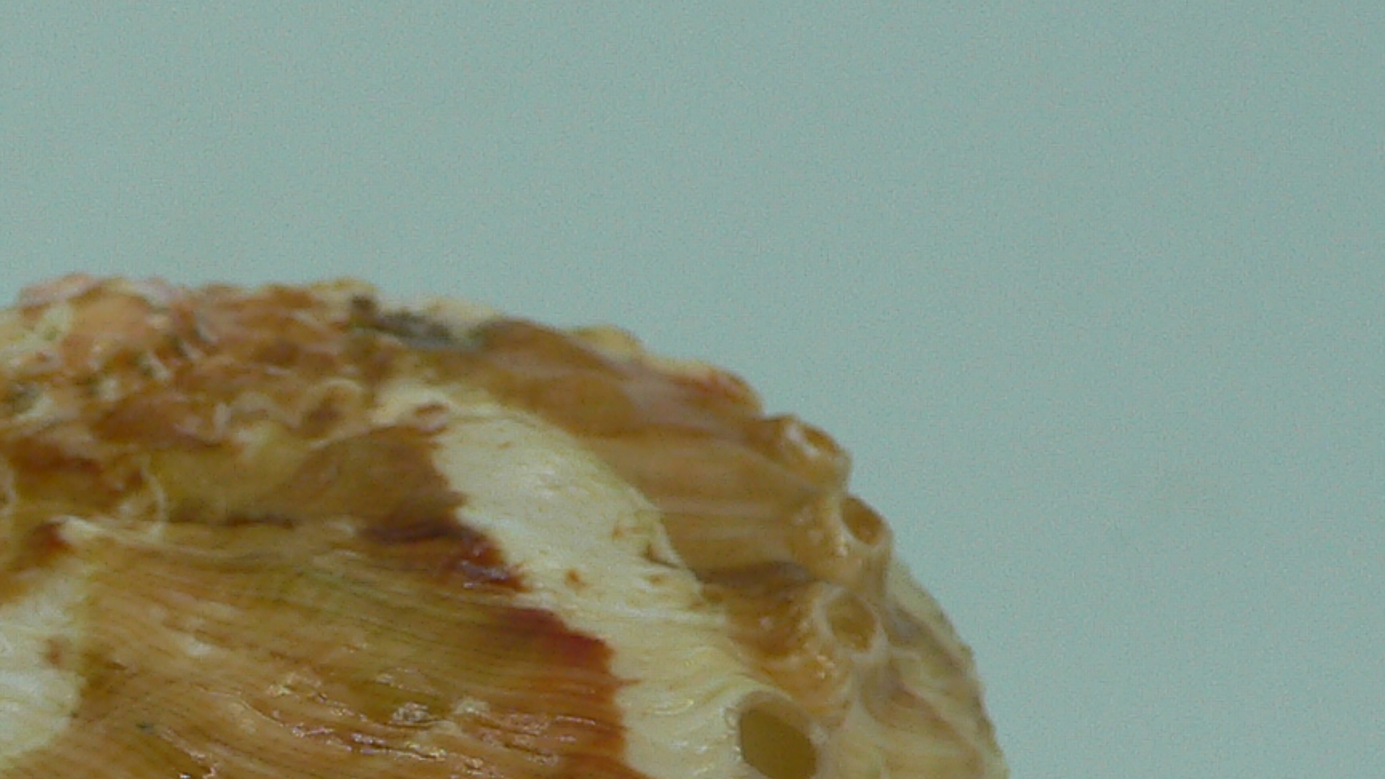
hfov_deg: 23.6
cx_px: 306
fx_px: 3268
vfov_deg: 13.1
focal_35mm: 89
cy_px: 1031
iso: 80
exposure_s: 1/60
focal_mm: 4.6
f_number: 2.8
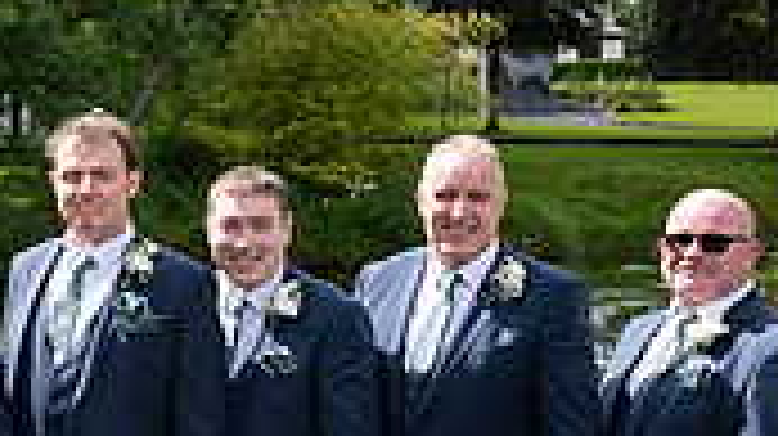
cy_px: 348
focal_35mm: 102
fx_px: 2103
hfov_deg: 19.0
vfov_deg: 11.8
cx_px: -306
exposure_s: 1/400
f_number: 5.6
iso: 160
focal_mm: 29
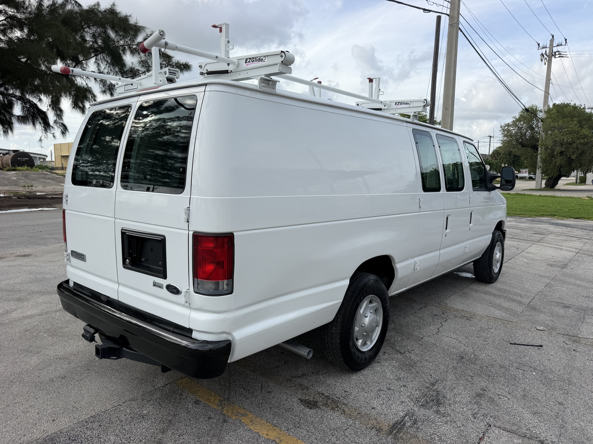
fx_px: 411
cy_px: 222
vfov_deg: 56.8
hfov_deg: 71.6
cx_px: 296
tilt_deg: -5.4
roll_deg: +0.7
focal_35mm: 24
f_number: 1.78
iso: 80
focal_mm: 6.76
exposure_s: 1/2611
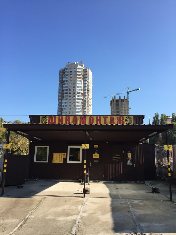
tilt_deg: +13.1
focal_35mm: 29
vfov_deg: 61.7
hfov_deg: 48.2
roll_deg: -1.0
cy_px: 118
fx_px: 197
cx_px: 88
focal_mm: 4.15
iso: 32
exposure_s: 1/1068
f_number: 2.2
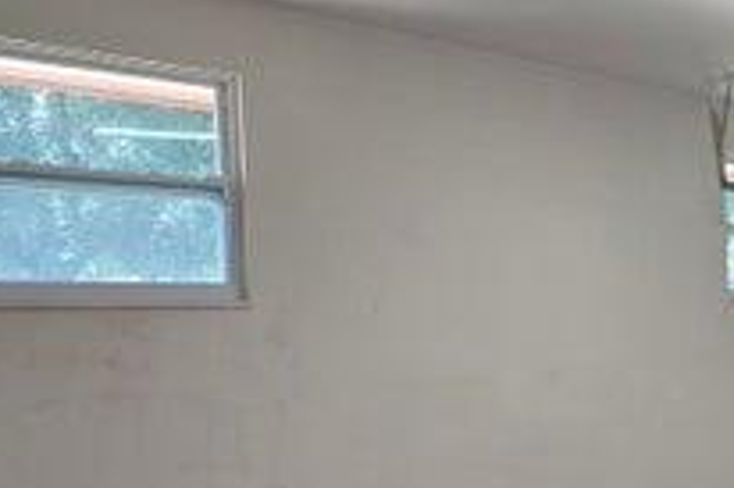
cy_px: 342
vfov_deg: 31.5
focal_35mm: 42
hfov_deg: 32.0
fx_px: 856
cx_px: 1005
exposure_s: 1/120
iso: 125
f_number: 1.9
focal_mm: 2.2
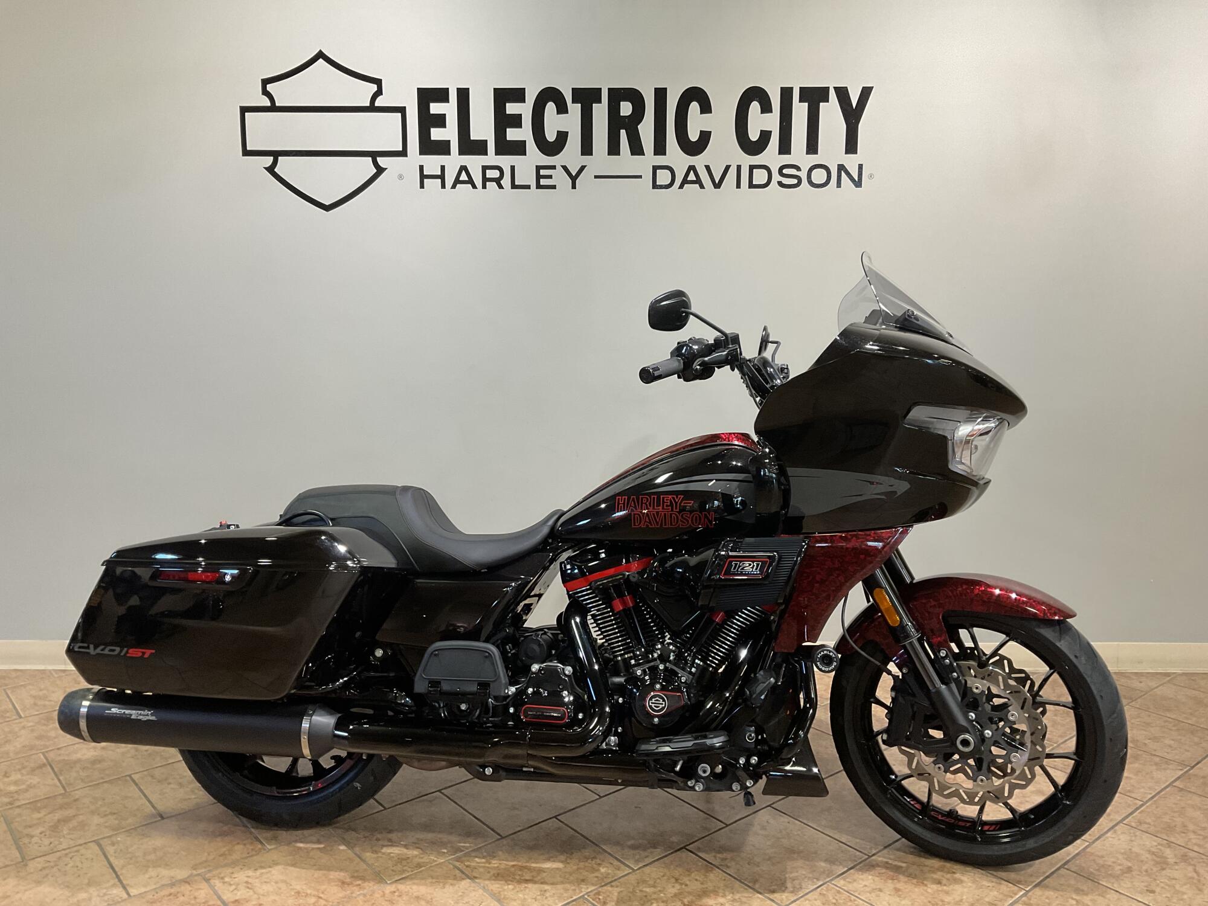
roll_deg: +0.0
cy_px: 453
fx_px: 1012
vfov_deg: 48.2
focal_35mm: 29
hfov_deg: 61.7
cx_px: 604
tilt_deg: -9.2
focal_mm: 3
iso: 80
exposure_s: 1/60
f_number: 1.8
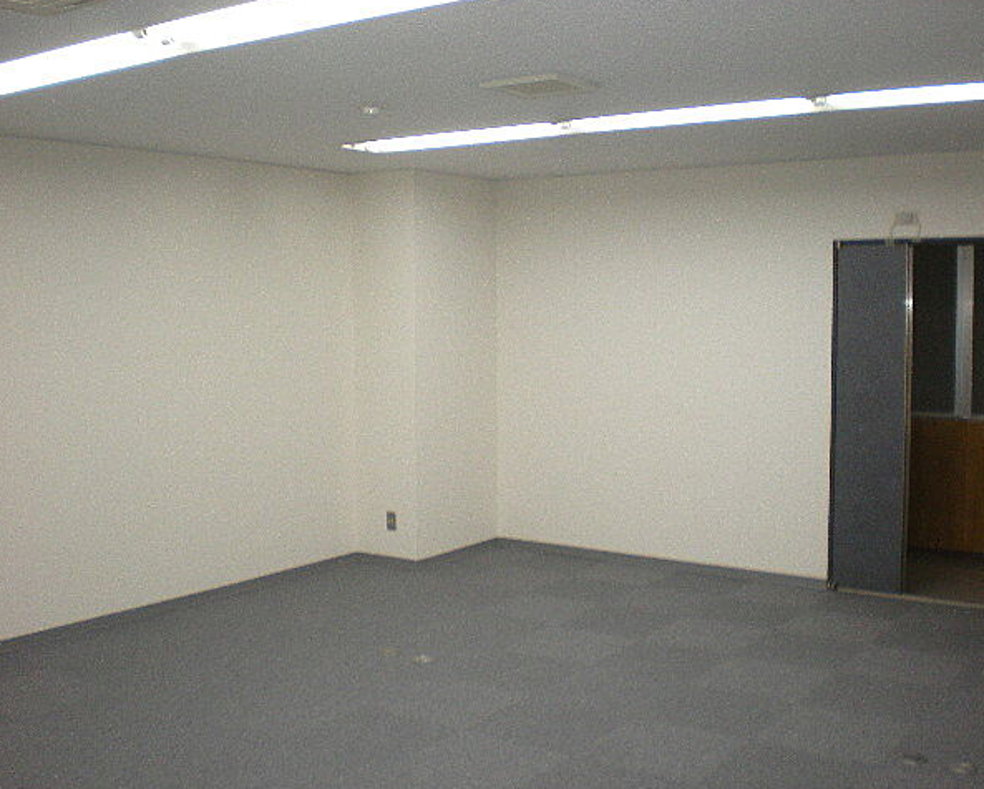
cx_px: 493
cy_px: 392
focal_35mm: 40
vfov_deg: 37.4
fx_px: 1165
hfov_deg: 45.8
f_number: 3.1
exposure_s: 1/46.2
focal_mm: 6.3
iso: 156
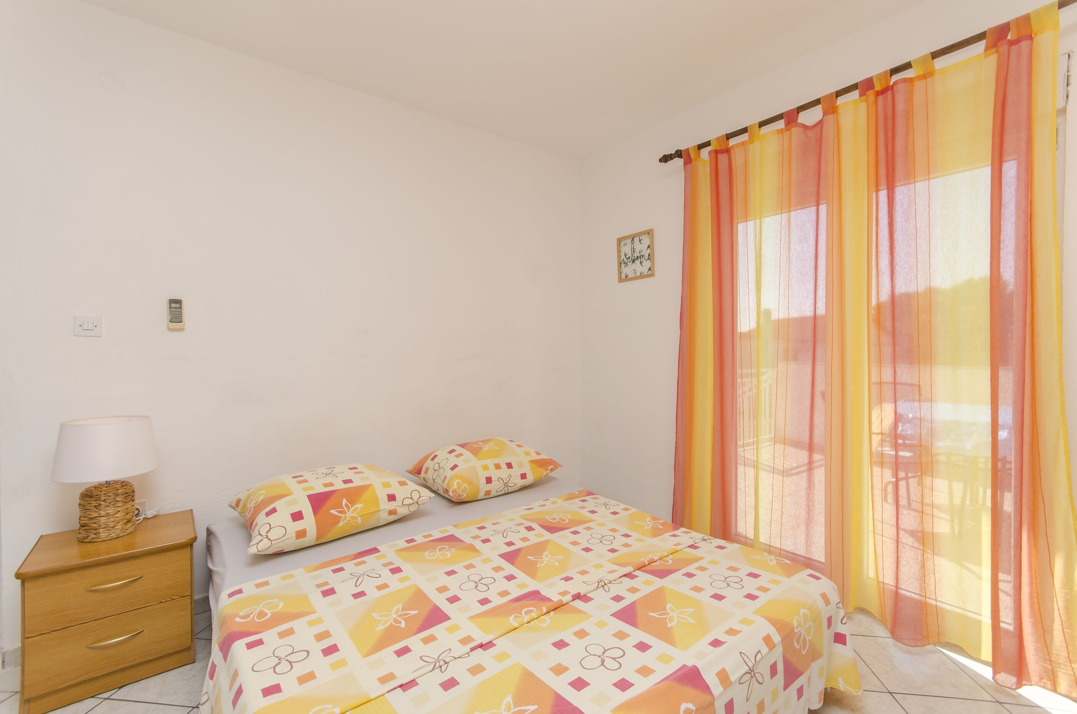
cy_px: 357
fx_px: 448
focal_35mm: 15
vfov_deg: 77.1
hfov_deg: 100.5
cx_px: 538
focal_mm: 10
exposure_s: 1/160
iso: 100
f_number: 7.1
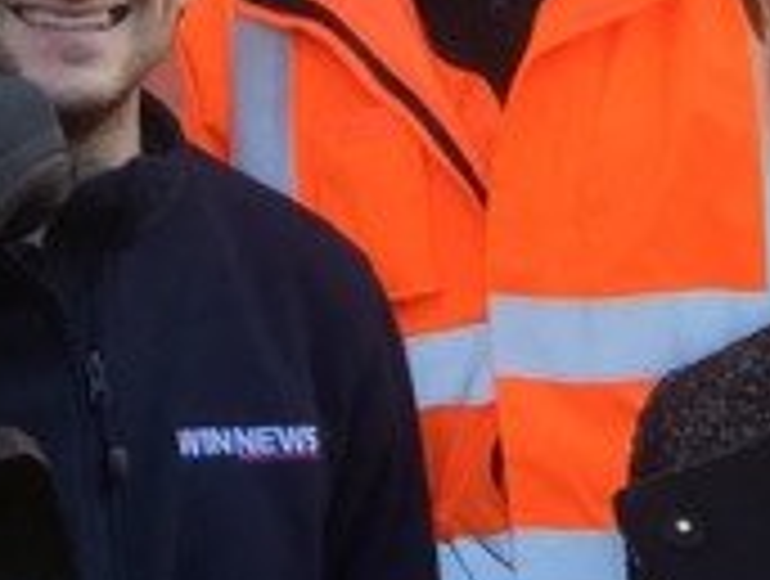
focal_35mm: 94
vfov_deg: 14.8
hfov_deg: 20.7
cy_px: -243
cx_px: 189
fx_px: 2095
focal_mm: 2.65
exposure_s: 1/120
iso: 40
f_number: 2.2
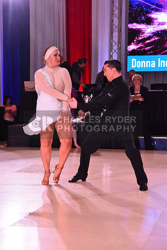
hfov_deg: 14.9
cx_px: 84
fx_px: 640
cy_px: 125
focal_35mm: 92
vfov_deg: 22.1
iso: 2500
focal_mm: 92
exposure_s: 1/320
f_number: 6.3
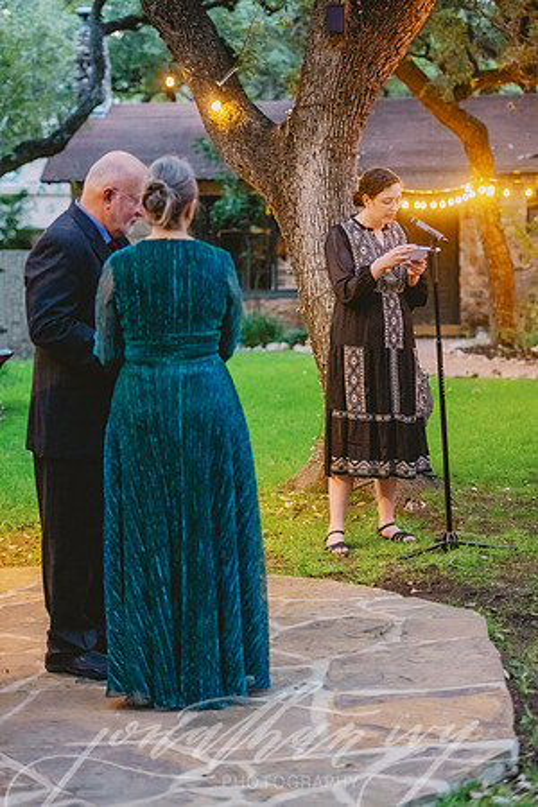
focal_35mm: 85
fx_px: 1905
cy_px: 404
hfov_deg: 16.1
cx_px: 269
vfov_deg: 23.9
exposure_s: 1/200
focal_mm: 85
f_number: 2.8
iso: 5000
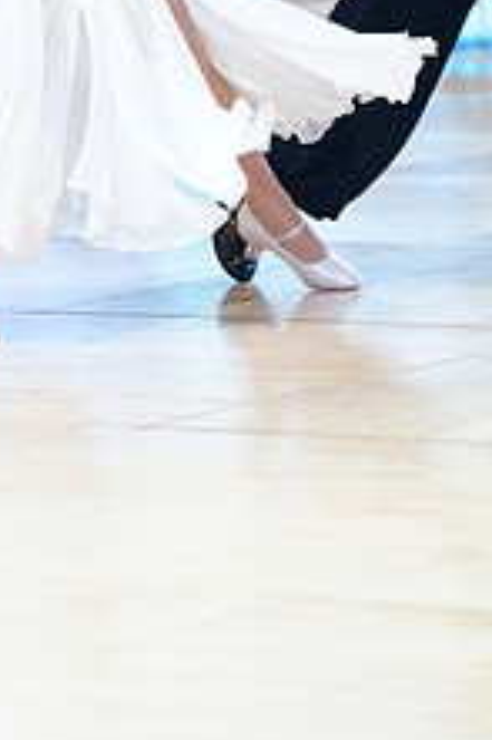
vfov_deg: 7.8
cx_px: 233
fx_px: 5400
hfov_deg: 5.2
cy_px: -198
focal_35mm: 263
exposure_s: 1/400
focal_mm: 100
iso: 2000
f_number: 2.8
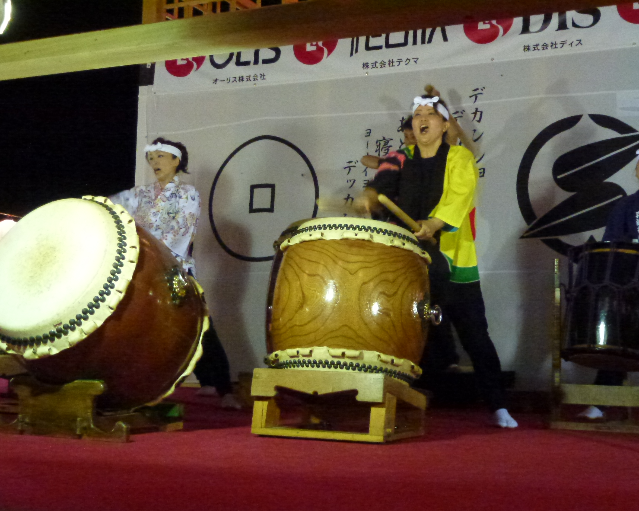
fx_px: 983
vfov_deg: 29.1
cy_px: 258
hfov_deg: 36.0
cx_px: 306
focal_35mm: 52
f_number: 4.1
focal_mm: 8.7
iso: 1600
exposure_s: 1/60
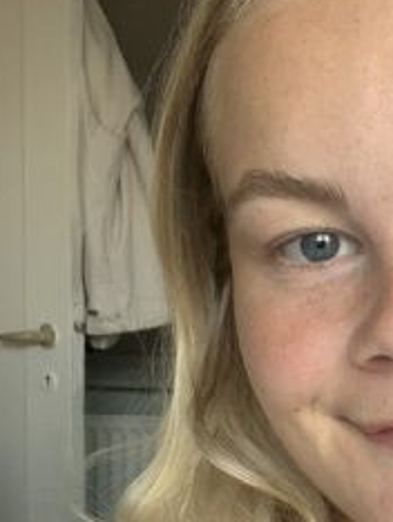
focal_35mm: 82
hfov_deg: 17.3
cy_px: 424
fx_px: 1239
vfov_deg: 23.4
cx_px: 451
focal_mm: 2.87
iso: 64
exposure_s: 1/60
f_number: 2.2
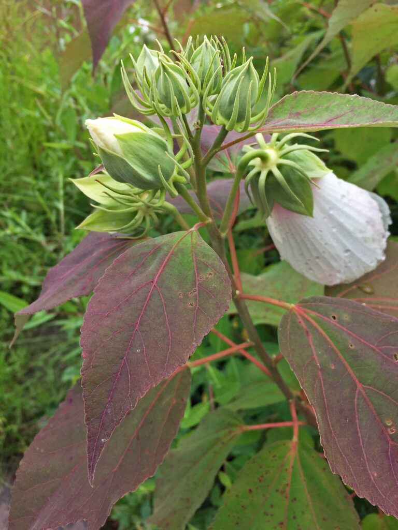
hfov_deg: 48.2
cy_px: 265
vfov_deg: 61.7
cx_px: 199
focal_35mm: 29
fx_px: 445
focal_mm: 4.15
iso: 32
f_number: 2.2
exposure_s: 1/501
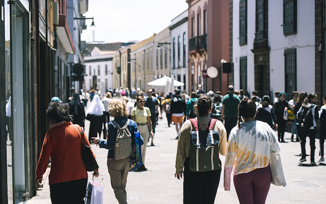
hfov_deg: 28.6
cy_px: 109
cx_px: 162
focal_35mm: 72
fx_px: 640
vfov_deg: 18.1
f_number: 3.2
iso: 125
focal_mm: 70
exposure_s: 1/1600
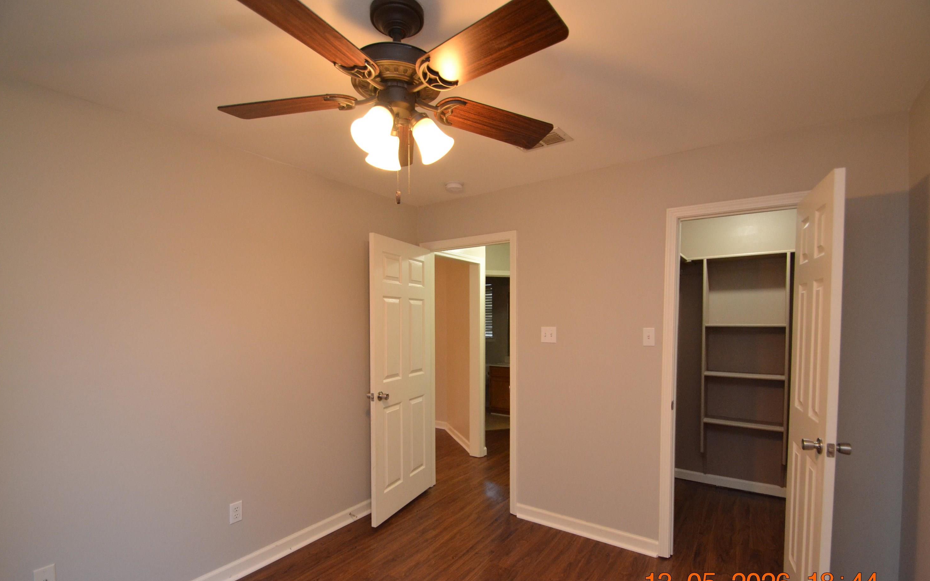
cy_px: 309
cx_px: 484
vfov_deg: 71.2
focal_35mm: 16
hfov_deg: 97.8
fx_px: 406
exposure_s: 1/60
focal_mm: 10
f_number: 3.5
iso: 1400
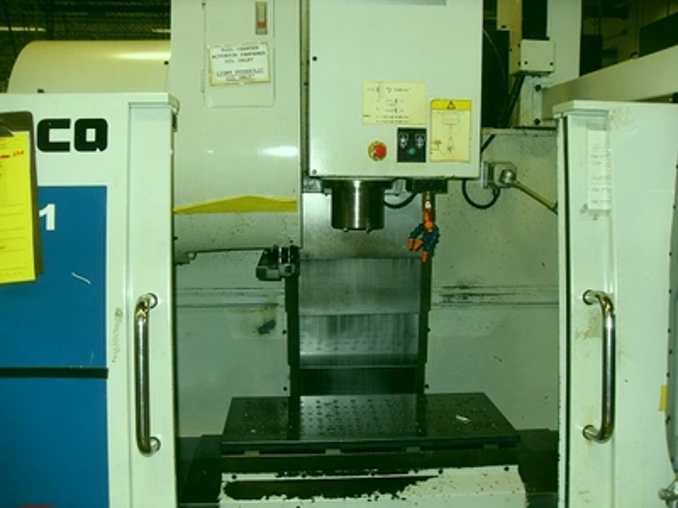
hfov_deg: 54.0
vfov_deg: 41.8
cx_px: 339
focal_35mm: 34
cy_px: 254
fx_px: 666
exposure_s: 1/45
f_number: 2.8
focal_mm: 6.3
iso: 100
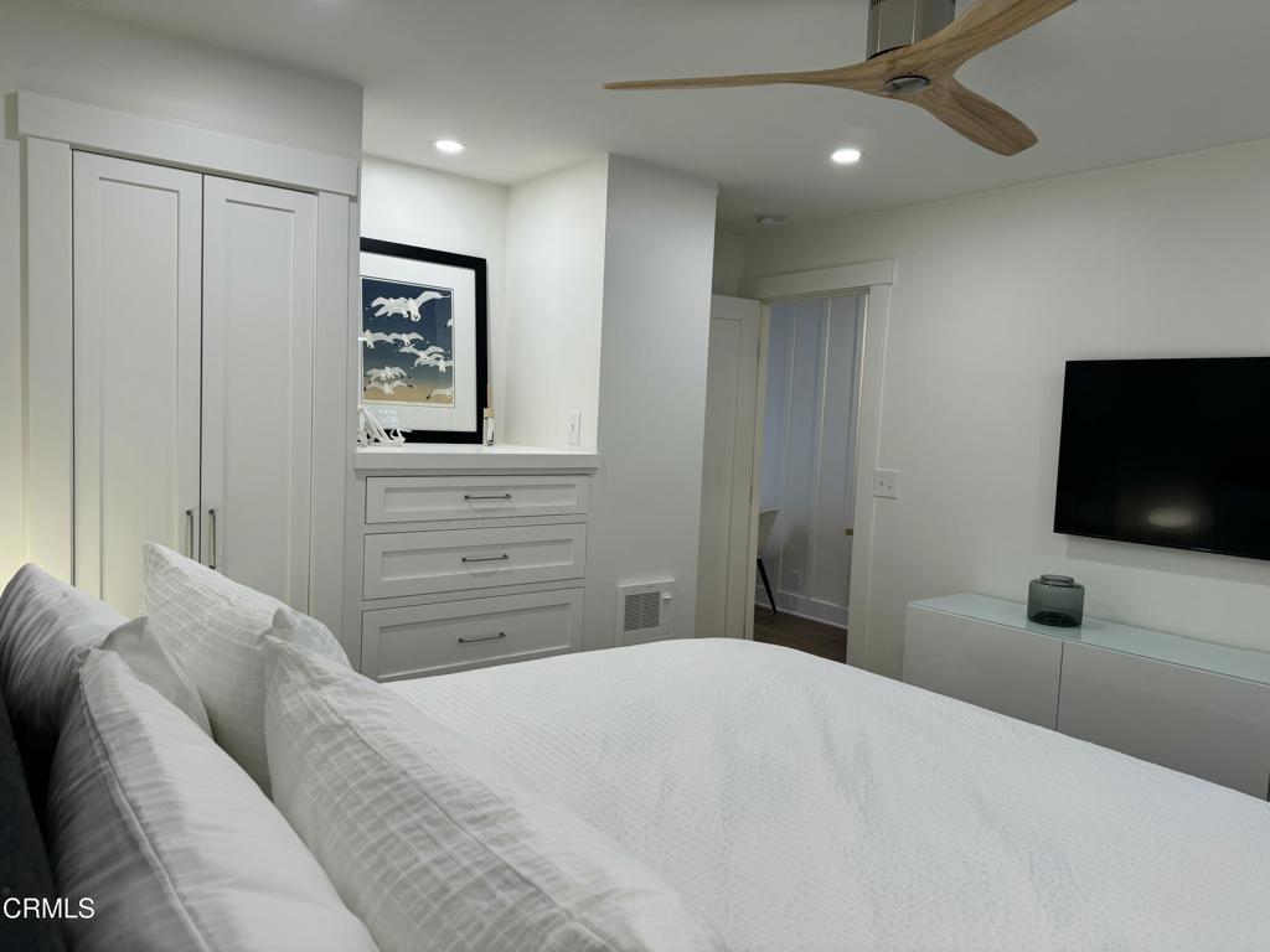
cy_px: 476
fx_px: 881
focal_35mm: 24
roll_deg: -2.3
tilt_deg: -4.9
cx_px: 635
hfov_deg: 71.6
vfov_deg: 56.8
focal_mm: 6.76
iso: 64
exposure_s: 1/120
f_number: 1.78
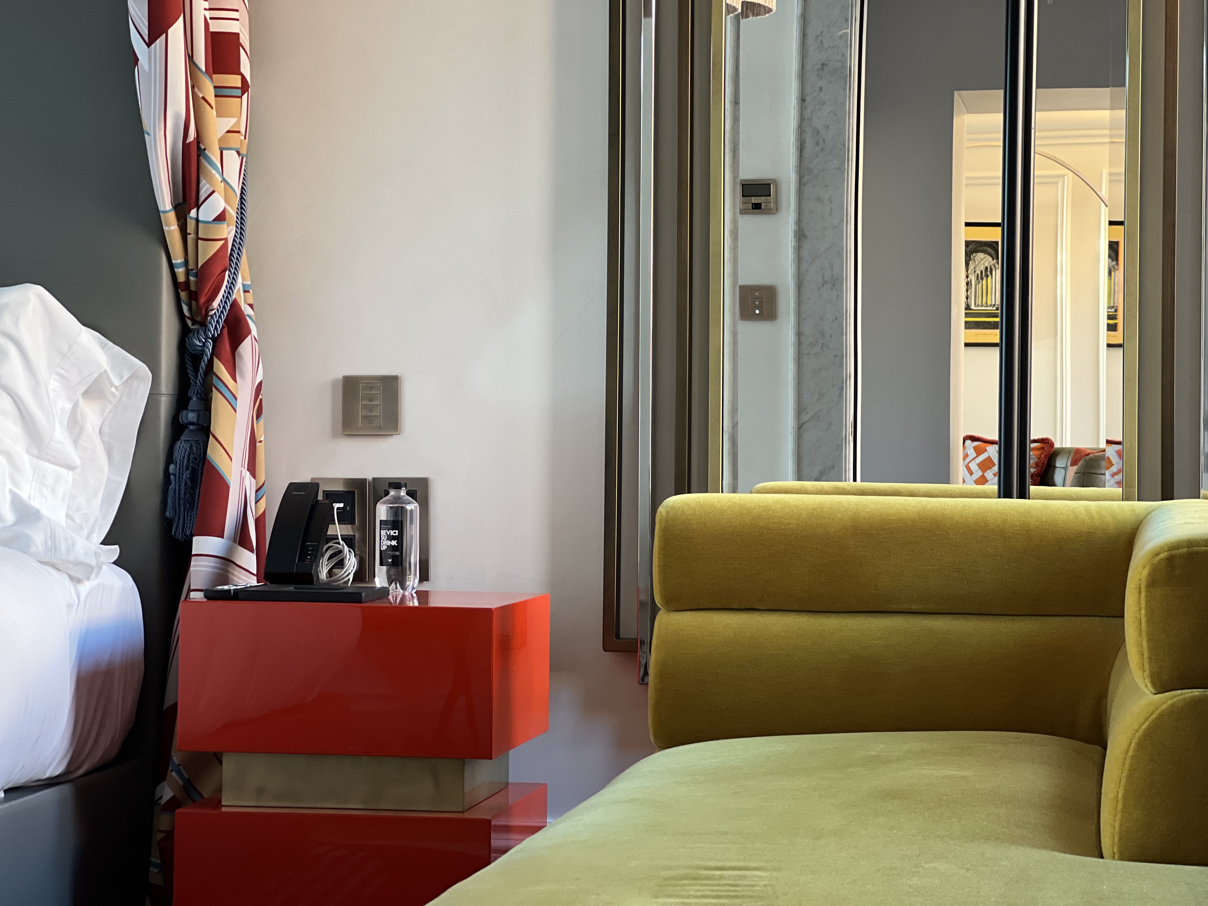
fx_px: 2687
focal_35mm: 77
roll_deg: -1.0
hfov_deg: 25.3
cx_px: 604
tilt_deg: -0.3
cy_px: 453
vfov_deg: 19.1
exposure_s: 1/33
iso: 200
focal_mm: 9
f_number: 2.8
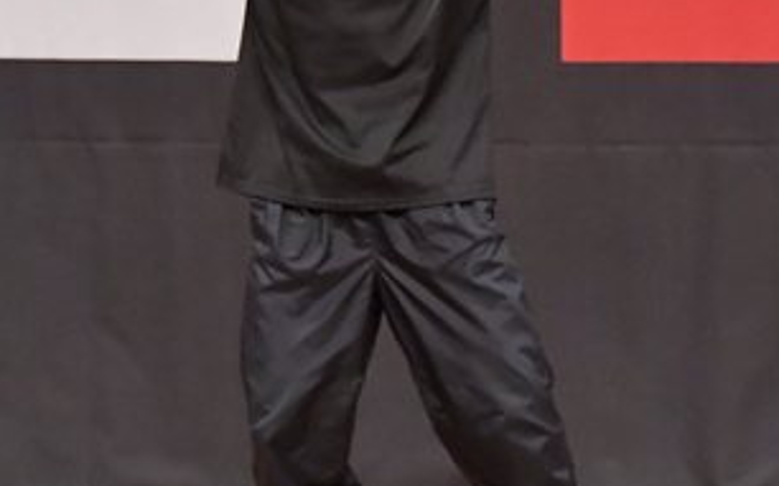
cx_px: 370
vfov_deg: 2.3
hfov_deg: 3.6
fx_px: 12309
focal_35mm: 580
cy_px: 183
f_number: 5.6
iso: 8000
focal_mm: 150
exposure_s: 1/400
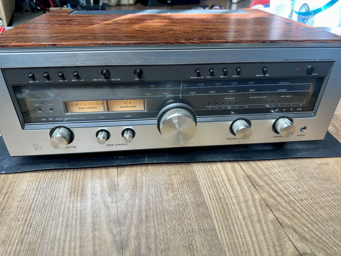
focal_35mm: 24
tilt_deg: -32.5
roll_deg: -0.8
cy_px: 128
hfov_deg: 71.6
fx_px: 236
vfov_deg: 56.8
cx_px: 170
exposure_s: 1/100
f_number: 1.78
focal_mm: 6.86
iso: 125
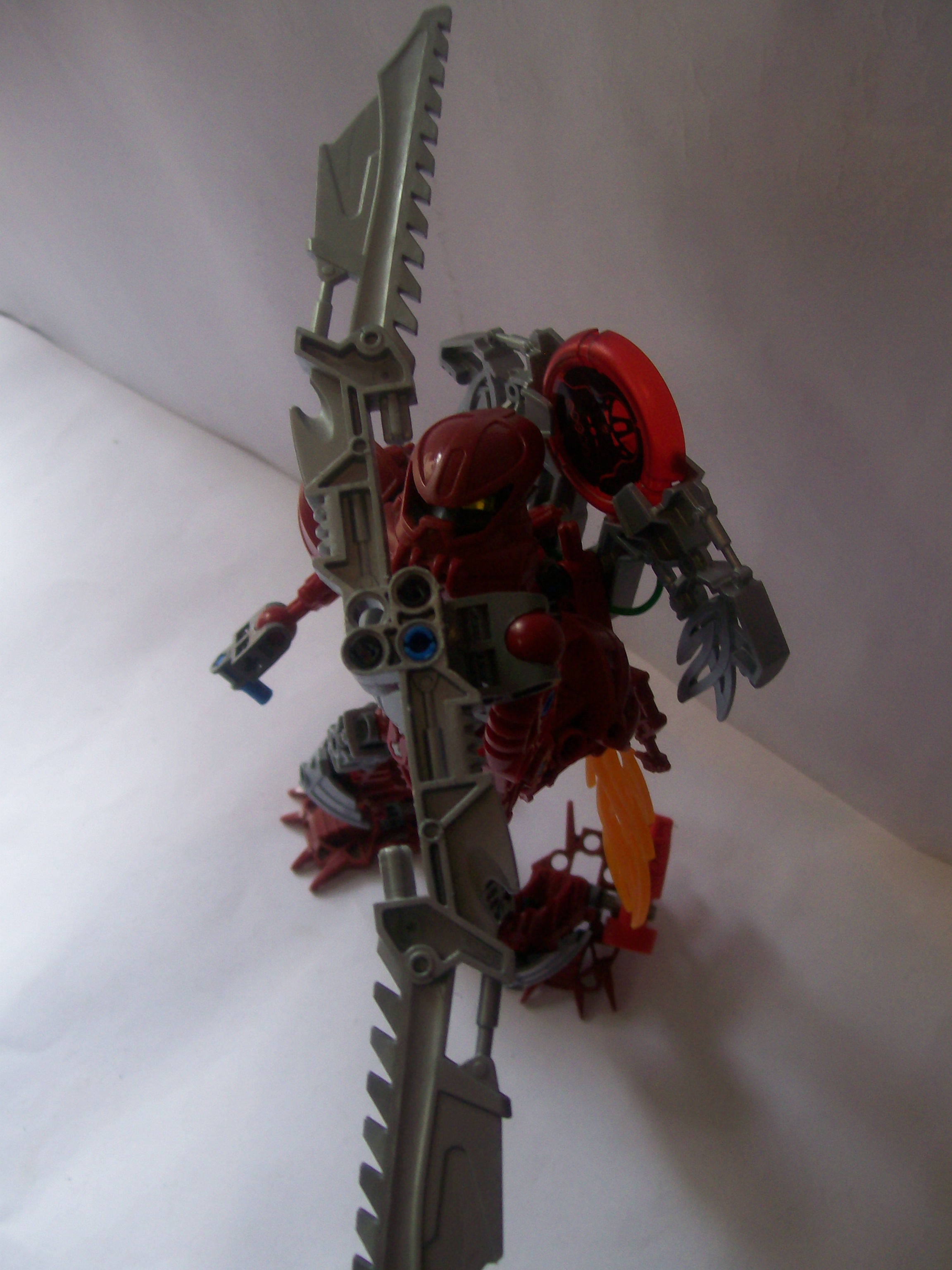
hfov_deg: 39.7
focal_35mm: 36
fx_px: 1320
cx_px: 476
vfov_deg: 51.4
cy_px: 635
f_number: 2.7
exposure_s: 1/50.6
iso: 80
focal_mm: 6
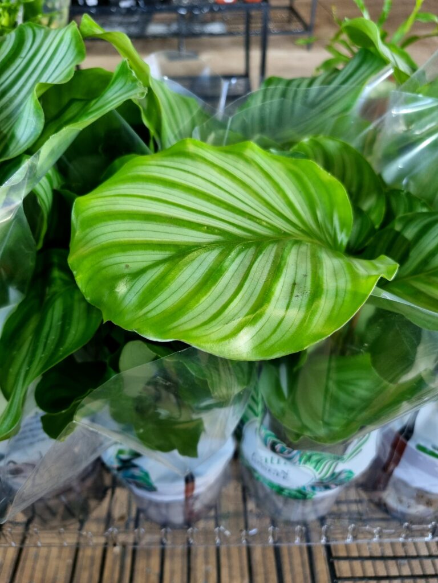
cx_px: 219
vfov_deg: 67.3
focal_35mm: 26
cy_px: 292
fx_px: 439
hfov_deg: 53.1
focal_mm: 5.4
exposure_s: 1/40
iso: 200
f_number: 1.8
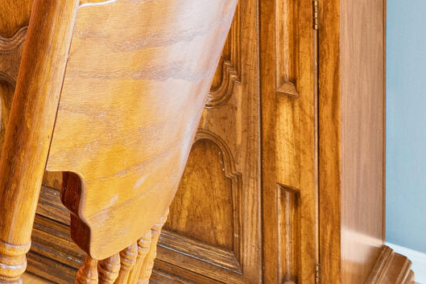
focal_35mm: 85
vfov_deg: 13.5
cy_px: -303
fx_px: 1006
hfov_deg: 19.1
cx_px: -310
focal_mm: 10
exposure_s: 1/1.25
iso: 100
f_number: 8
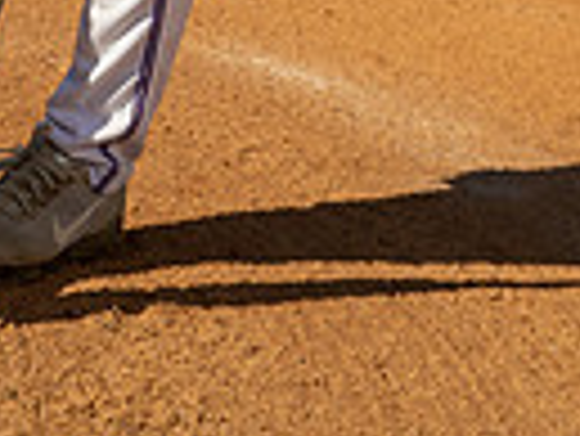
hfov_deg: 16.2
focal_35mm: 121
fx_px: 2029
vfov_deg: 10.8
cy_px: -530
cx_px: 153
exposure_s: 1/125
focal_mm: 36
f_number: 5.6
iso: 100
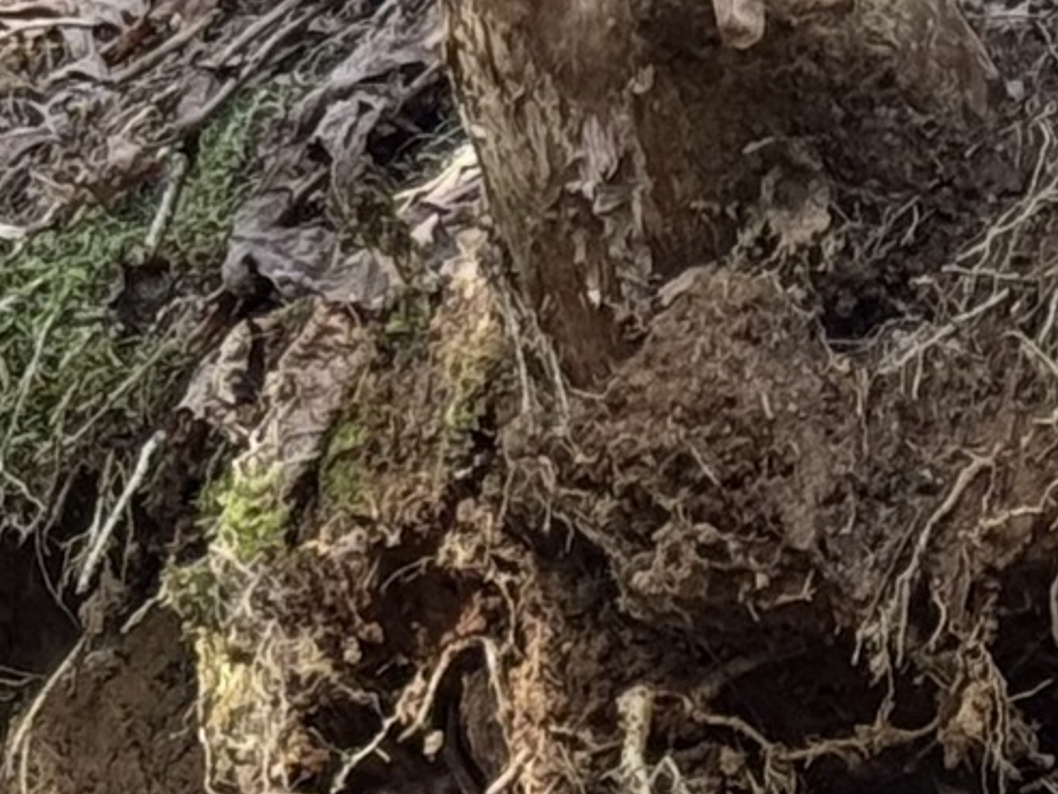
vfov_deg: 4.9
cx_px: -1716
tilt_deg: -1.2
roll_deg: -0.9
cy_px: 1110
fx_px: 9169
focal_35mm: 300
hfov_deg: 6.2
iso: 80
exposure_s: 1/121
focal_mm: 6.76
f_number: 1.78
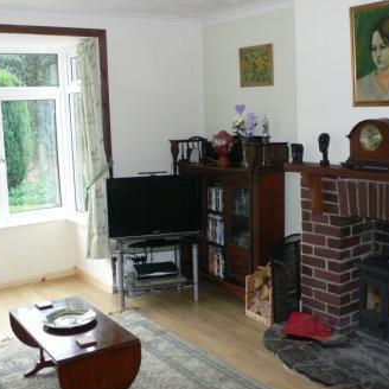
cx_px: 198
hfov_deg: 40.9
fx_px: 521
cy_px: 198
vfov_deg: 40.9
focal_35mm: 41
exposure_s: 1/30
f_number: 2.8
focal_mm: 6.3
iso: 200
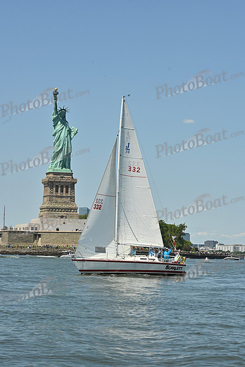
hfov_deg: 13.7
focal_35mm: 100
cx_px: 122
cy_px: 184
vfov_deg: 20.4
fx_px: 1020
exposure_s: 1/1000
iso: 320
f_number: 11
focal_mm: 100
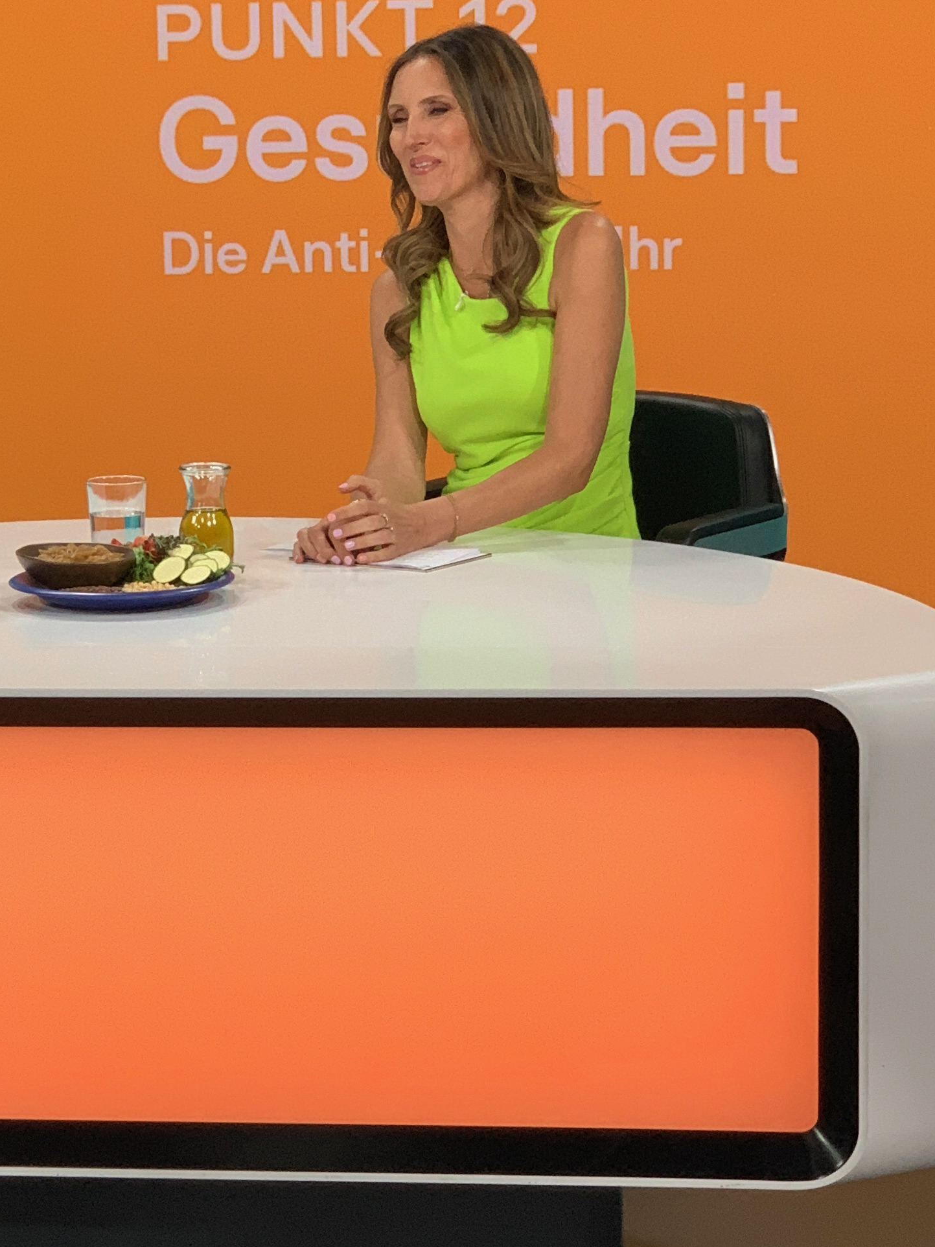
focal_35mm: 109
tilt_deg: -9.2
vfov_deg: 18.0
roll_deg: +0.3
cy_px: 622
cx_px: 200
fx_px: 3926
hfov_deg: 13.5
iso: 125
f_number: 2.4
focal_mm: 6
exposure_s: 1/116
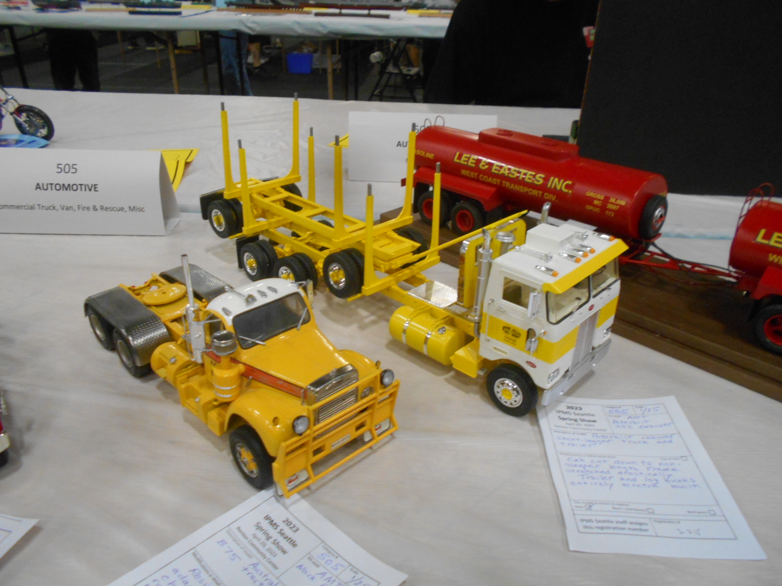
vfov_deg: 53.1
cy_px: 293
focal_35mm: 26
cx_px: 391
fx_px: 587
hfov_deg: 67.3
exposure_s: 1/30
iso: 360
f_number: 3.2
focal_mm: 4.6
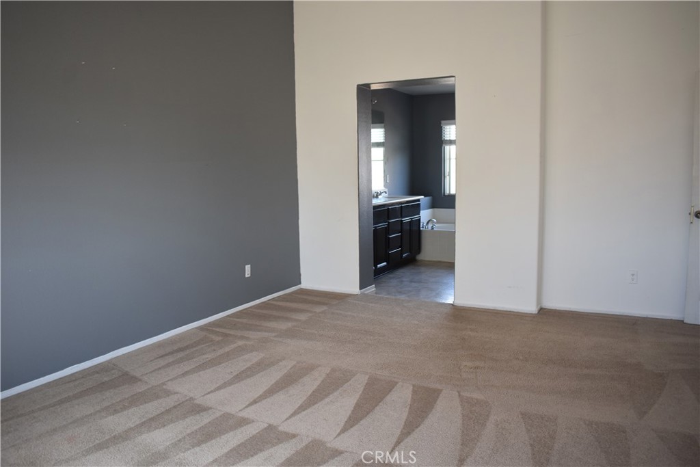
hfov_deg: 67.4
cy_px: 234
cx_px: 350
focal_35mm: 27
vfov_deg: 47.9
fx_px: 525
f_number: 4.5
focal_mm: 18
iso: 400
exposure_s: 1/80
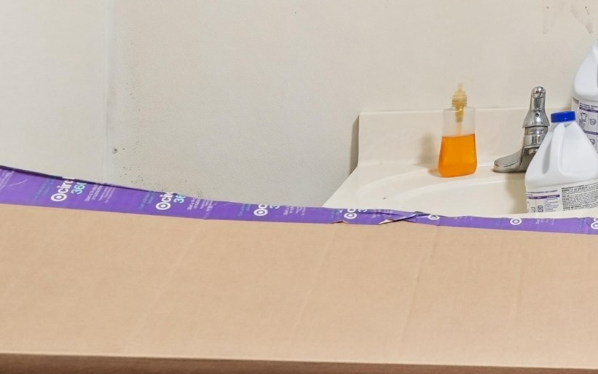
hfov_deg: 26.3
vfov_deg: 20.4
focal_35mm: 61
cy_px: -20
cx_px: 851
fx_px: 994
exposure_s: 1/2.5
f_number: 10
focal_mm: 16
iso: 800
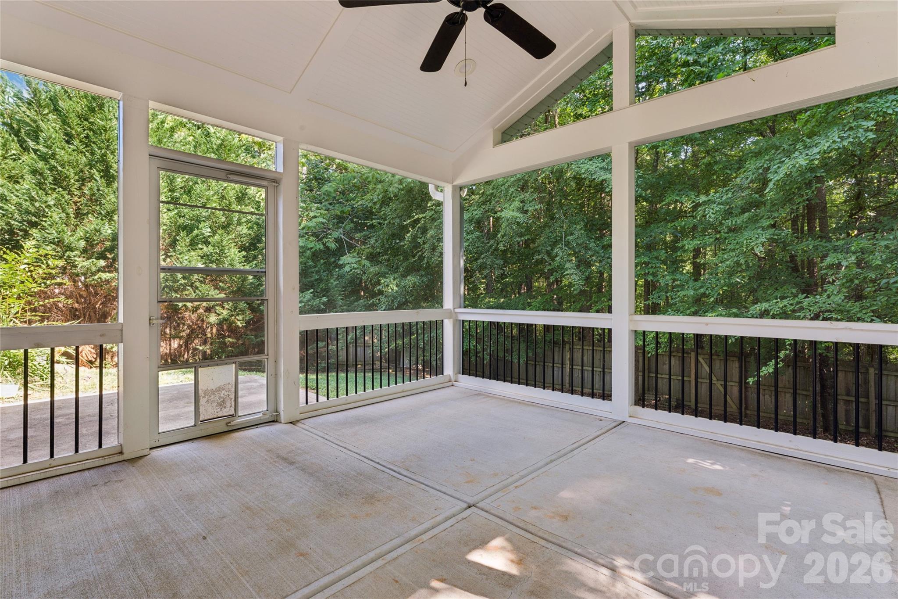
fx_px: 412
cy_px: 300
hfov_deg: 95.0
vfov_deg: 72.0
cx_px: 449
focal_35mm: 16
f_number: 13
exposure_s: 1/3.33
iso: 100
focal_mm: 16.5
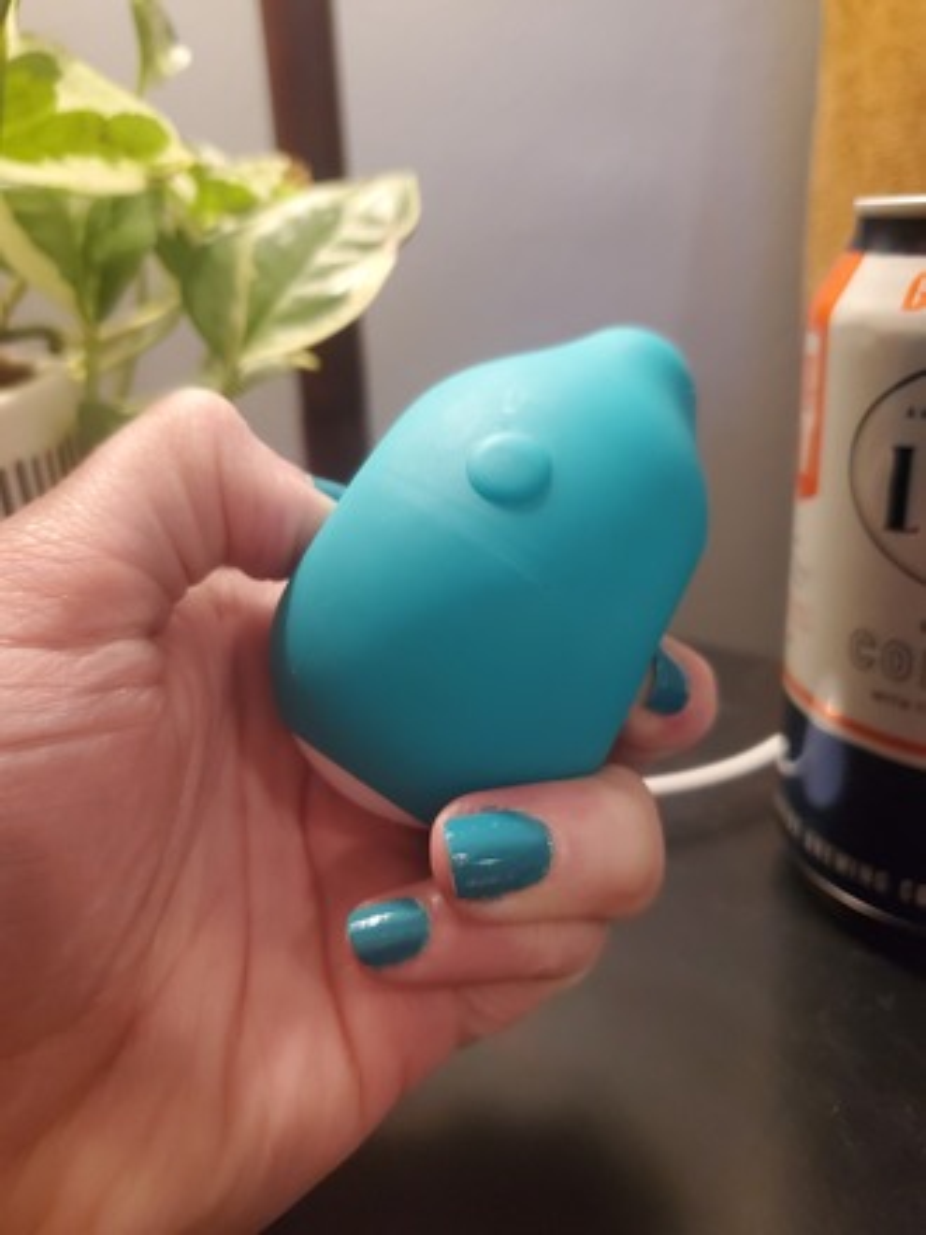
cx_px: 463
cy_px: 618
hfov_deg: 53.1
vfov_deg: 67.3
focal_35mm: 26
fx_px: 927
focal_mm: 4.3
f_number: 1.5
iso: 640
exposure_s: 1/40
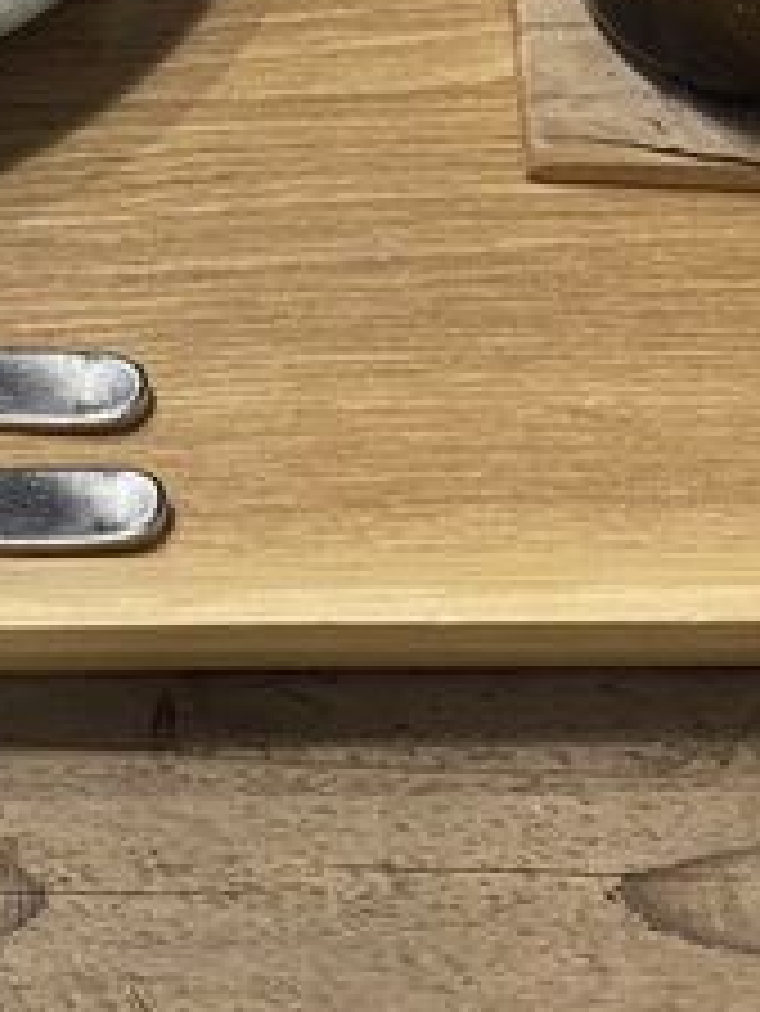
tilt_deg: -45.5
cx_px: 155
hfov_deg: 15.6
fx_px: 2749
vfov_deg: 20.0
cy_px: -61
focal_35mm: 94
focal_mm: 4.25
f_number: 1.8
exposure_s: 1/50
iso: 320
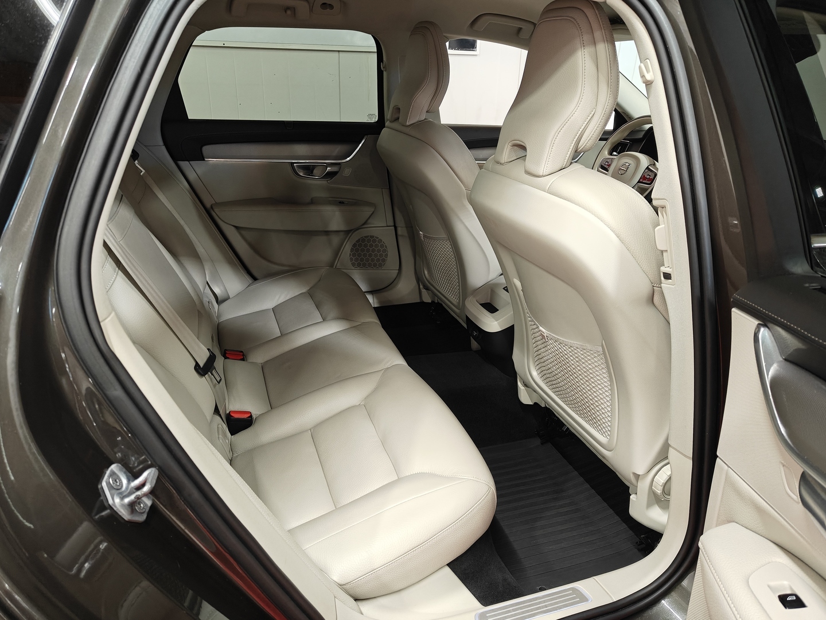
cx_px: 413
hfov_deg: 71.6
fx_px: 573
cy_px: 310
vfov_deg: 56.8
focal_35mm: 24
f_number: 1.8
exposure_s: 1/50
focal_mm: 5.59
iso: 200
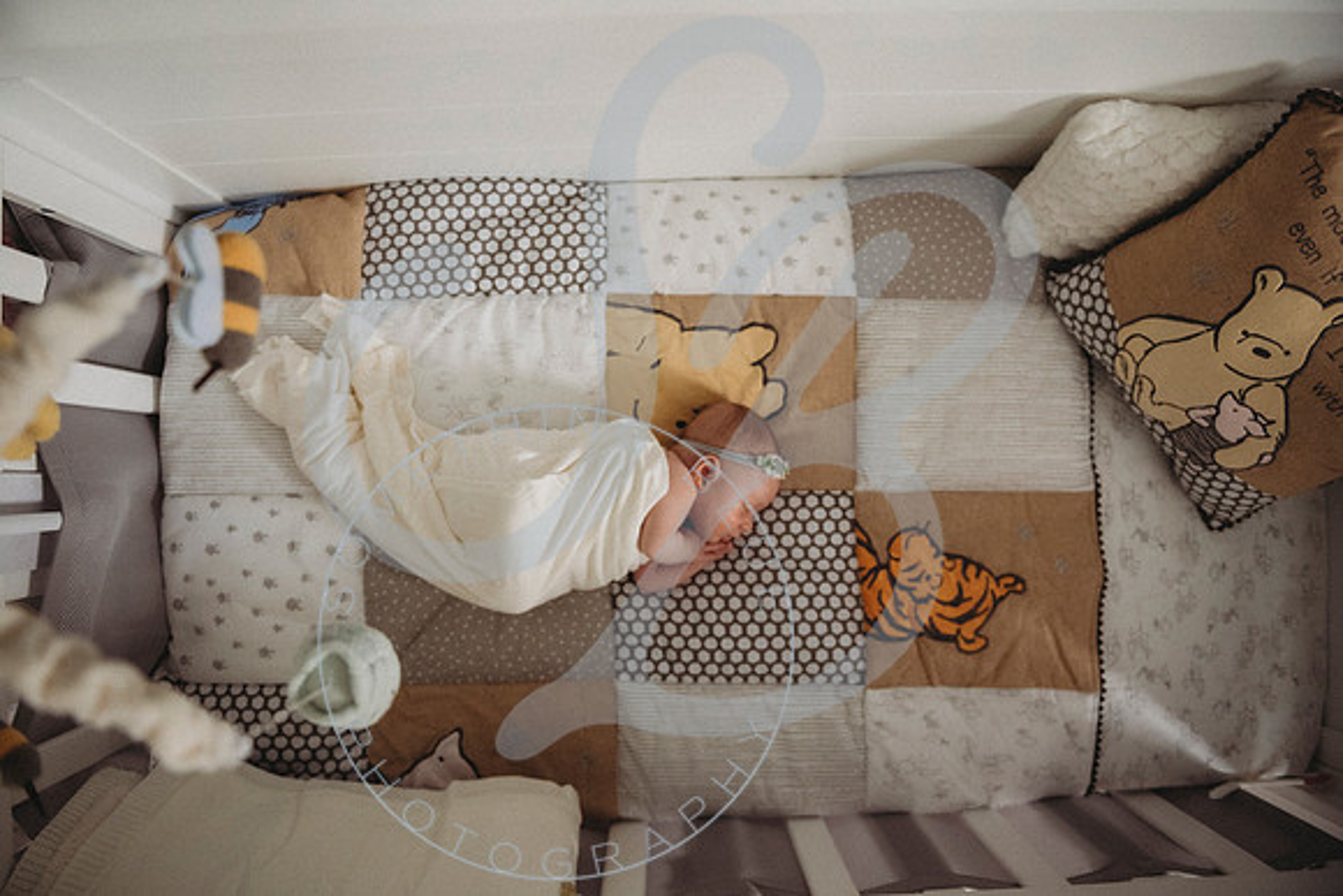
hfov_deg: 70.7
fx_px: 947
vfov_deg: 50.7
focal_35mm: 25
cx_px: 650
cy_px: 449
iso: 3200
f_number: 2.8
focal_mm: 24
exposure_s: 1/125
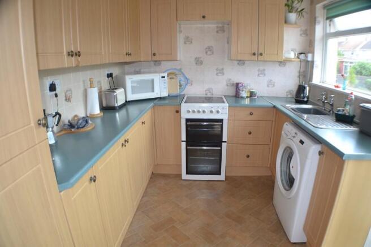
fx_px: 309
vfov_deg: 43.6
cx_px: 186
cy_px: 124
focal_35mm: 30
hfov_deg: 61.9
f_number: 3.8
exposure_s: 1/125
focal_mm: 20
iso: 360
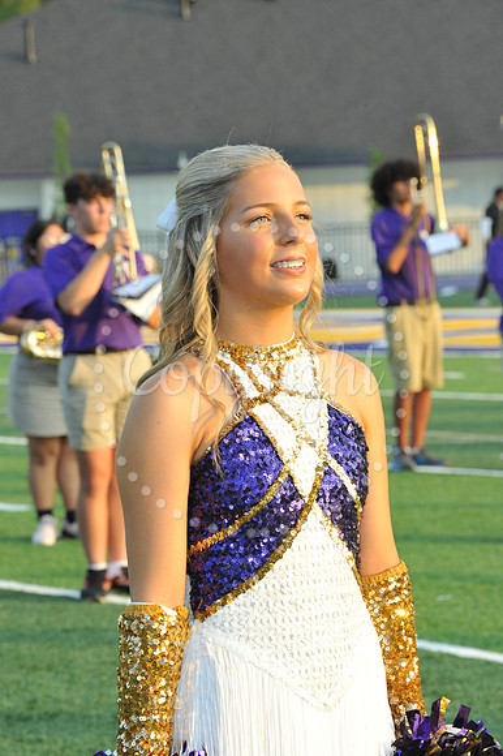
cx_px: 252
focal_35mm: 155
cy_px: 378
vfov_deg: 13.3
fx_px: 3252
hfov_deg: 8.8
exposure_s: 1/250
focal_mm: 155
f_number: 13
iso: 1600
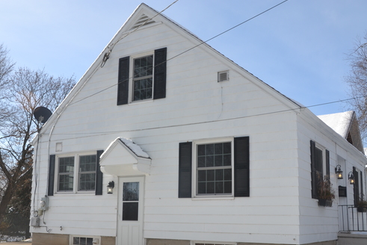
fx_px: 439
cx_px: 155
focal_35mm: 43
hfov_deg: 45.3
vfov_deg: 31.1
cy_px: 148
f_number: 8
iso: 100
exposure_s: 1/250
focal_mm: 22
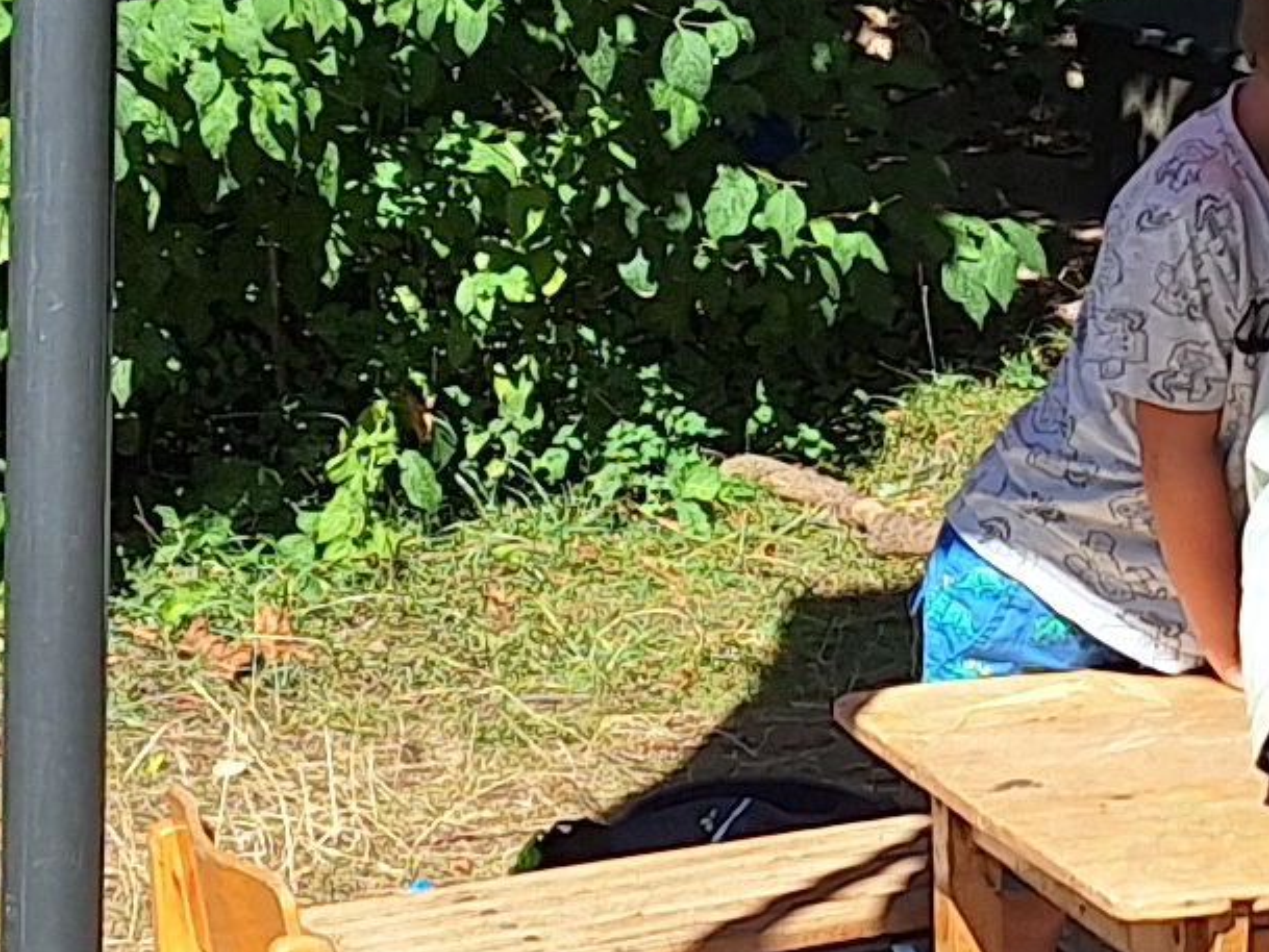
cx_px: 1227
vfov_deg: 9.6
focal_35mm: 154
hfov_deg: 12.7
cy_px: 256
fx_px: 5647
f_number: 1.8
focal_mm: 5.54
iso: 40
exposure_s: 1/1976
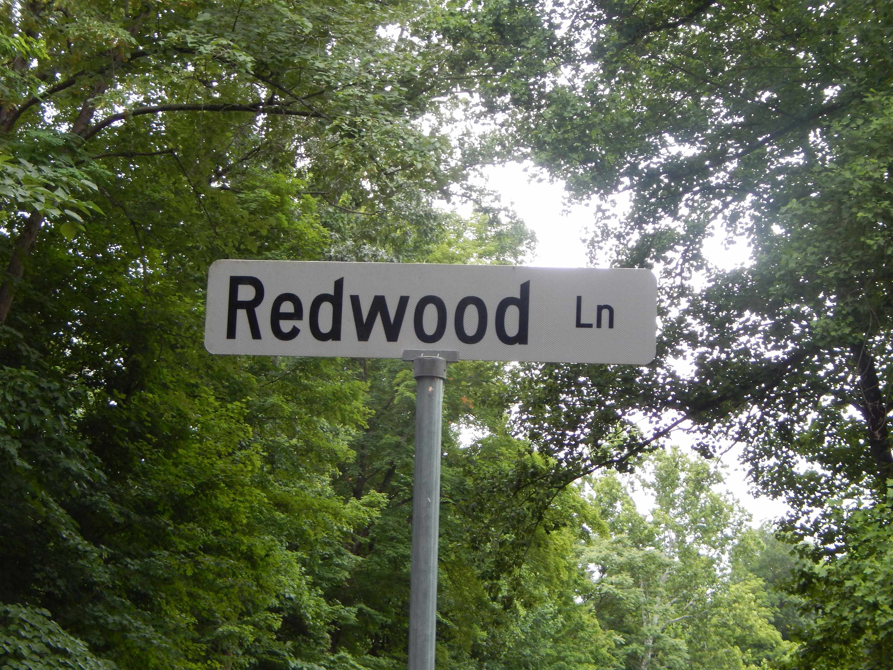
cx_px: 446
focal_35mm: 85
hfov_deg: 23.0
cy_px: 335
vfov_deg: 17.4
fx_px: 2193
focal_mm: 15.2
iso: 125
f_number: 5.1
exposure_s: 1/50
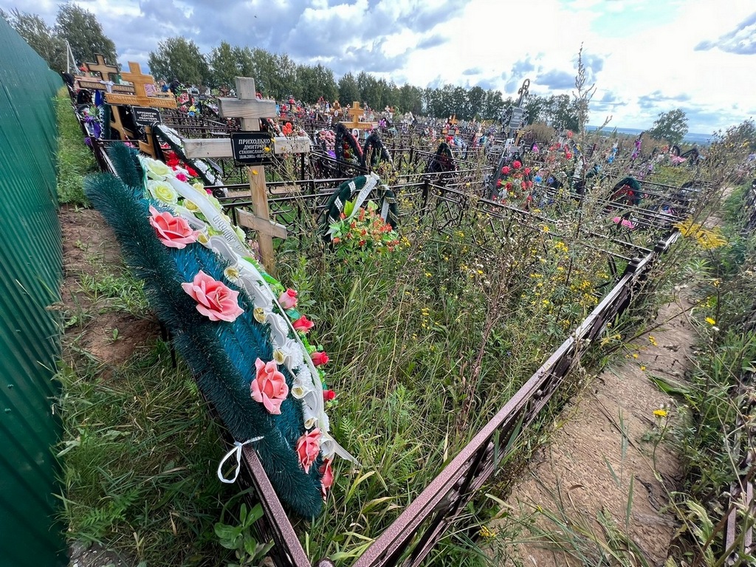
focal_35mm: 13
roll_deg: -3.1
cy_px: 284
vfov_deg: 89.9
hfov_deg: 106.2
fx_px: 284
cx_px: 378
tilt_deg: -28.4
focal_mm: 1.57
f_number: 1.8
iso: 32
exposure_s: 1/224
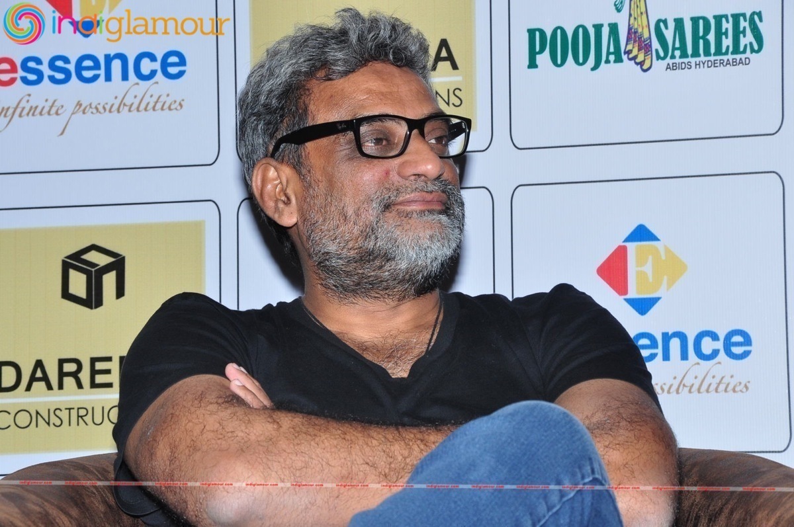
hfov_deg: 13.1
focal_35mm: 158
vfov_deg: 8.7
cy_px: 264
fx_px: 3469
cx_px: 397
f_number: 13
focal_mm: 105
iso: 500
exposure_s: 1/125
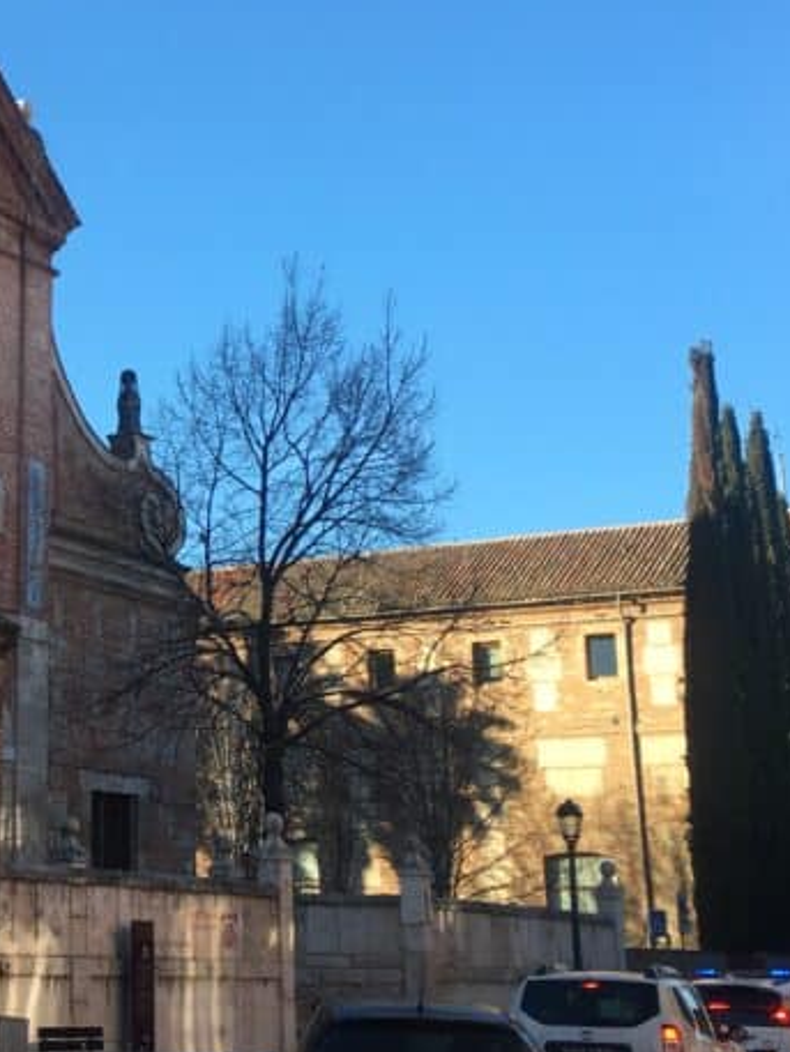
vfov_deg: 29.7
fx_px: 1977
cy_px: 380
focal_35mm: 65
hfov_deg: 21.6
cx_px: -44
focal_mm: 4.15
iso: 25
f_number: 2.2
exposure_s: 1/413
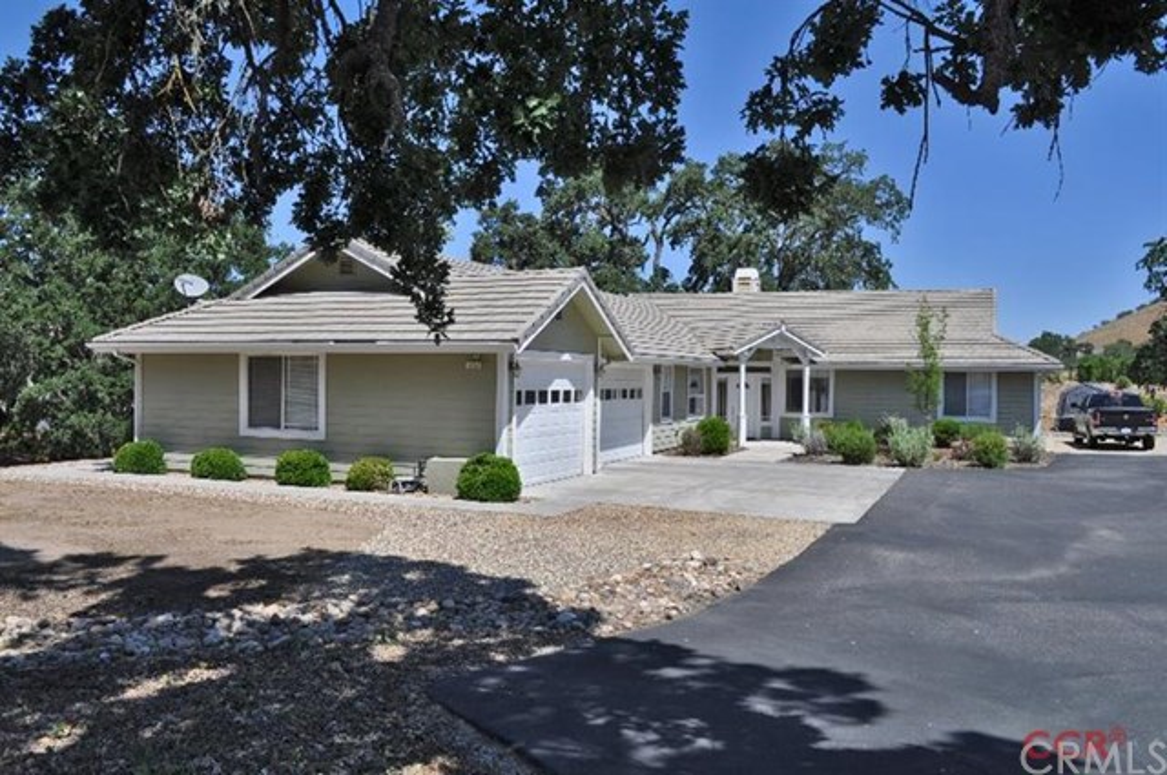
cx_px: 584
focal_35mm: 30
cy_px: 388
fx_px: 971
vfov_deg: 43.5
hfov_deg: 62.0
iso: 200
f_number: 11
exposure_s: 1/500
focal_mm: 20
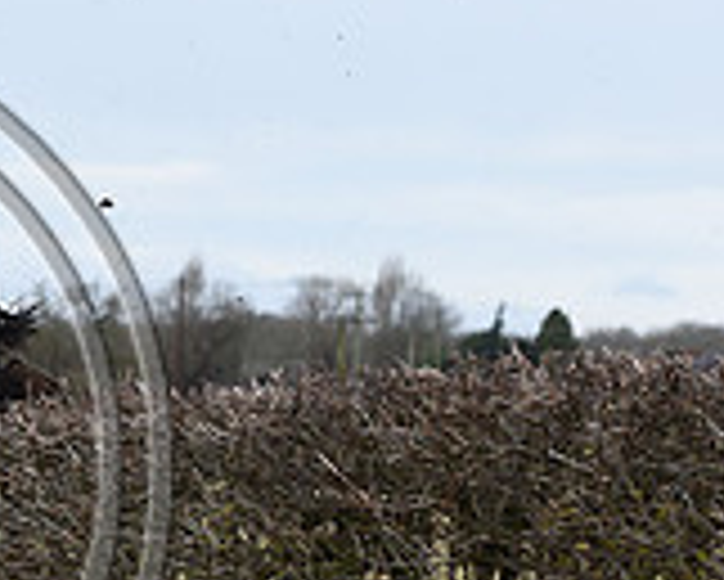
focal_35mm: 337
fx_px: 7225
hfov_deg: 5.7
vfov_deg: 4.6
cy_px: 405
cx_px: -342
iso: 900
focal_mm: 100
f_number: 5.6
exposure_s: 1/1250
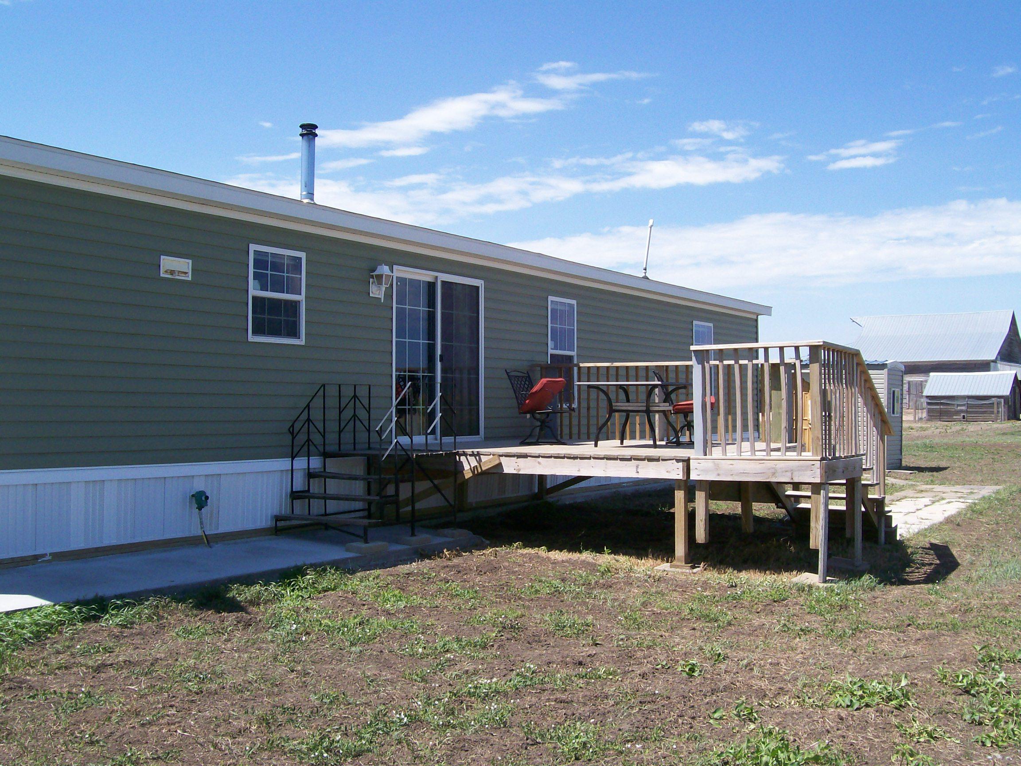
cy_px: 383
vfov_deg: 39.7
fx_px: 1062
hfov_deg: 51.4
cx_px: 510
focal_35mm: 36
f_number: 4.8
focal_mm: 6
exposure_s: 1/478
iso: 80
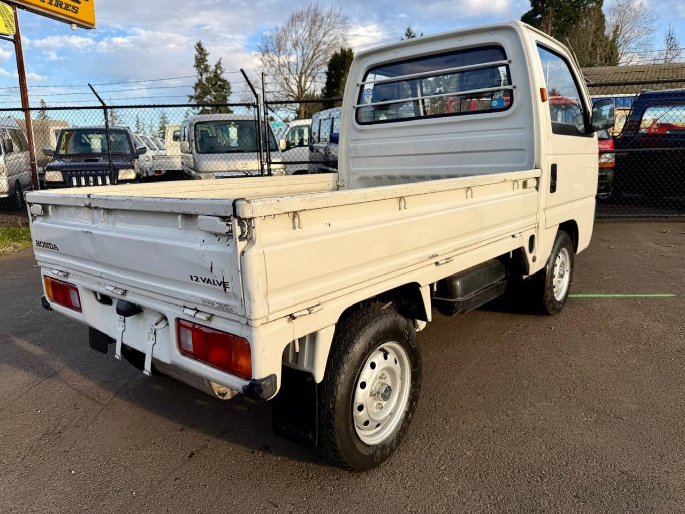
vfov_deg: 56.8
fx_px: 475
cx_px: 342
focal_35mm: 24
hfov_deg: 71.6
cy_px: 257
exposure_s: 1/2370
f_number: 1.78
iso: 80
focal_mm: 6.76
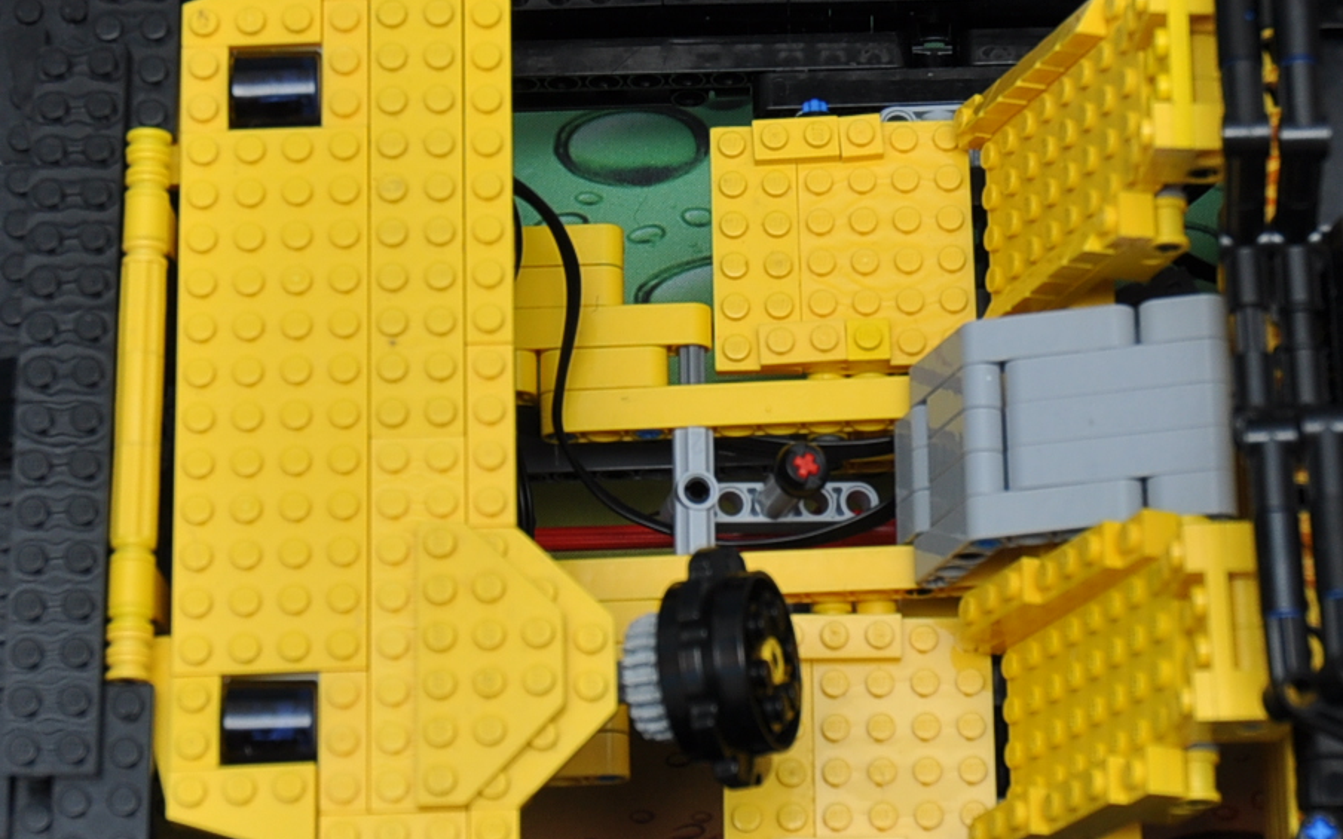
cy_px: 422
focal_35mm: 112
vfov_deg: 11.7
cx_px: 832
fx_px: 4107
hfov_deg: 18.5
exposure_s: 1/60
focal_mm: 31
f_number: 5
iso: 200
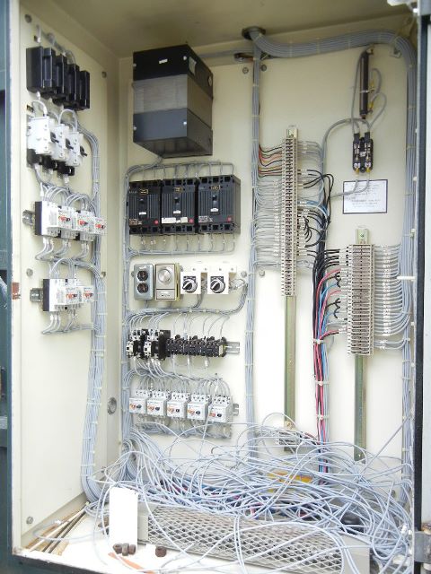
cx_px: 216
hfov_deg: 46.8
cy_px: 287
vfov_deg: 60.0
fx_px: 498
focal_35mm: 30
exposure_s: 1/34.1
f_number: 3.5
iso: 160
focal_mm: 5.4
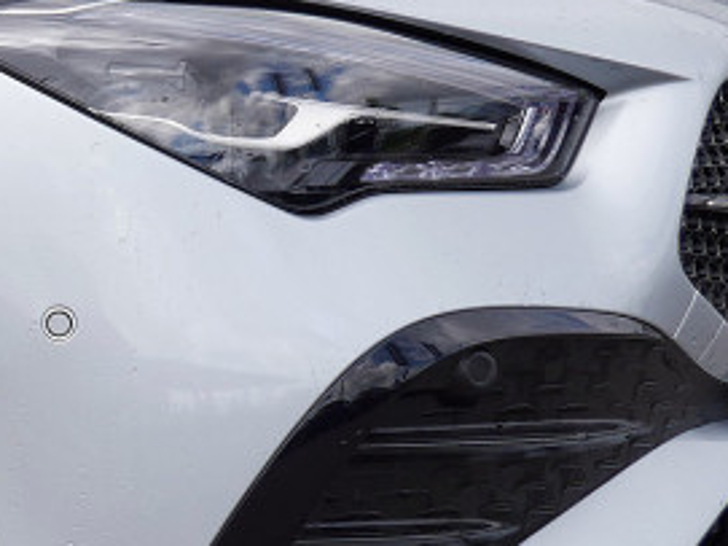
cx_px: -379
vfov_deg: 8.5
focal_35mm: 174
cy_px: 253
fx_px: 3658
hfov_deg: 10.9
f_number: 4.3
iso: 200
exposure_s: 1/500
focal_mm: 23
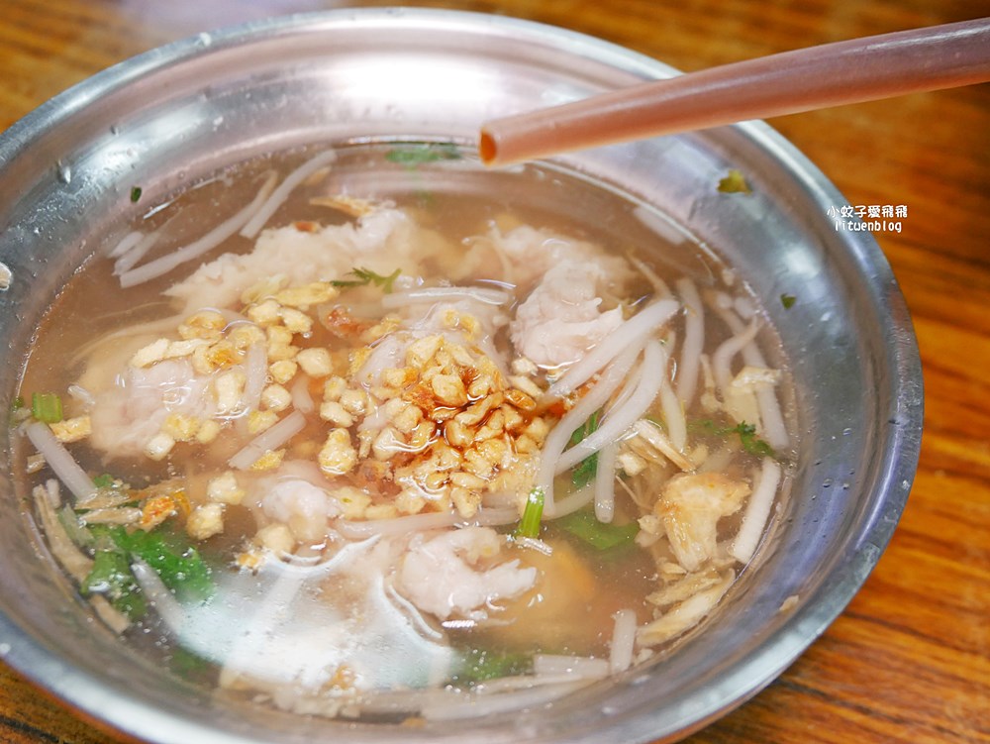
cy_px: 372
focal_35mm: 36
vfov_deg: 39.7
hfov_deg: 51.3
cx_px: 495
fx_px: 1030
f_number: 4.2
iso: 500
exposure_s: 1/60
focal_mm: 18
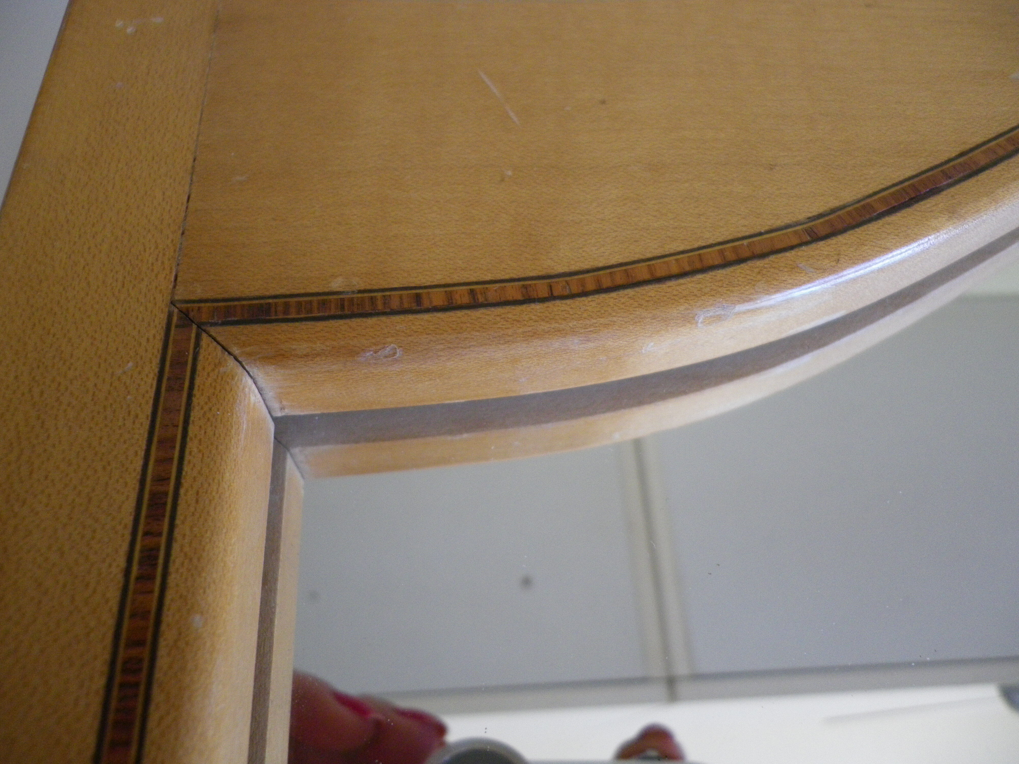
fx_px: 824
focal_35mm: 28
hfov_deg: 63.4
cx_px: 510
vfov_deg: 49.7
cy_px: 382
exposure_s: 1/60
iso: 200
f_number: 2.6
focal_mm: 4.9
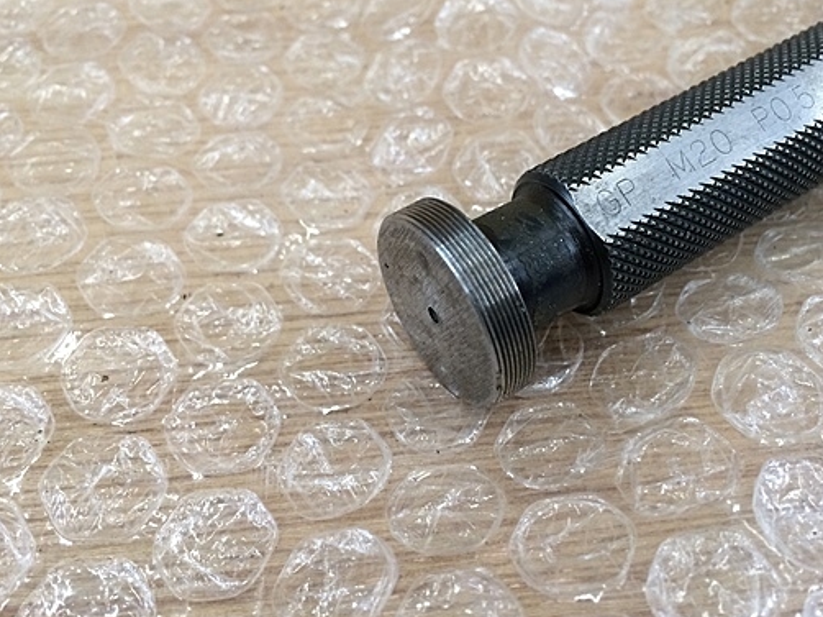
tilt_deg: -52.8
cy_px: 313
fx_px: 879
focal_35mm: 37
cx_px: 456
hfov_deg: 50.1
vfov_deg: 38.6
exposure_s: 1/30
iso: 50
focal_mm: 4.15
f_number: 2.2
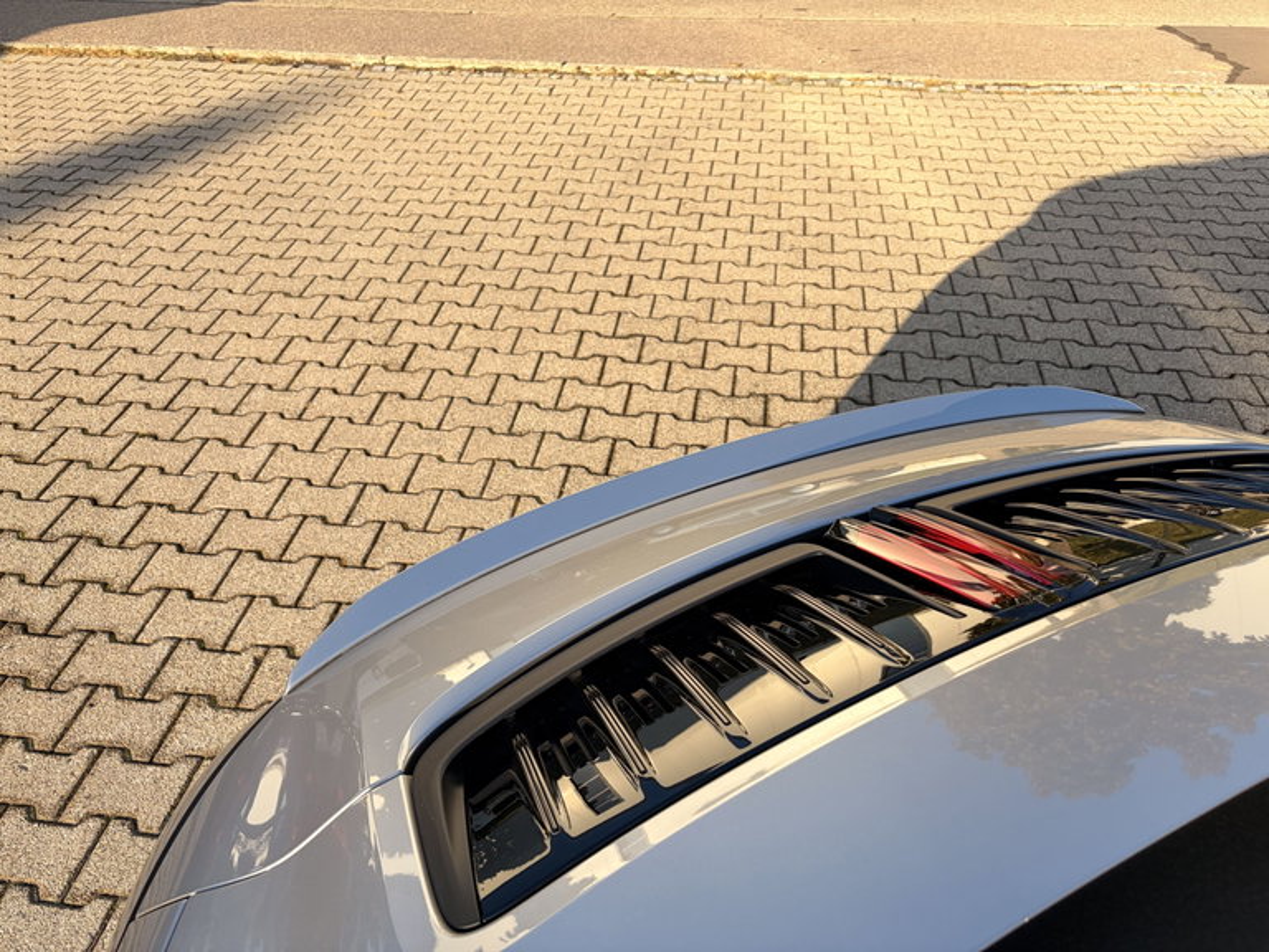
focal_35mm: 26
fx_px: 953
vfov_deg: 53.1
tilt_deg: -34.0
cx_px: 634
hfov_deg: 67.3
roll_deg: +1.1
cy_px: 476
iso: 50
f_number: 1.6
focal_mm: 5.96
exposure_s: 1/987
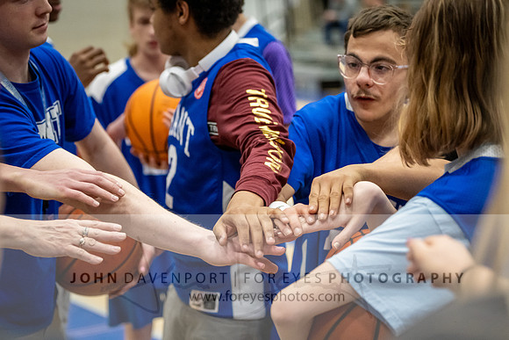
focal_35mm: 80
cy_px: 192
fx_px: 1132
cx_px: 218
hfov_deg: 25.3
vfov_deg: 17.1
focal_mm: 70
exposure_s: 1/800
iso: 4500
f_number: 2.8
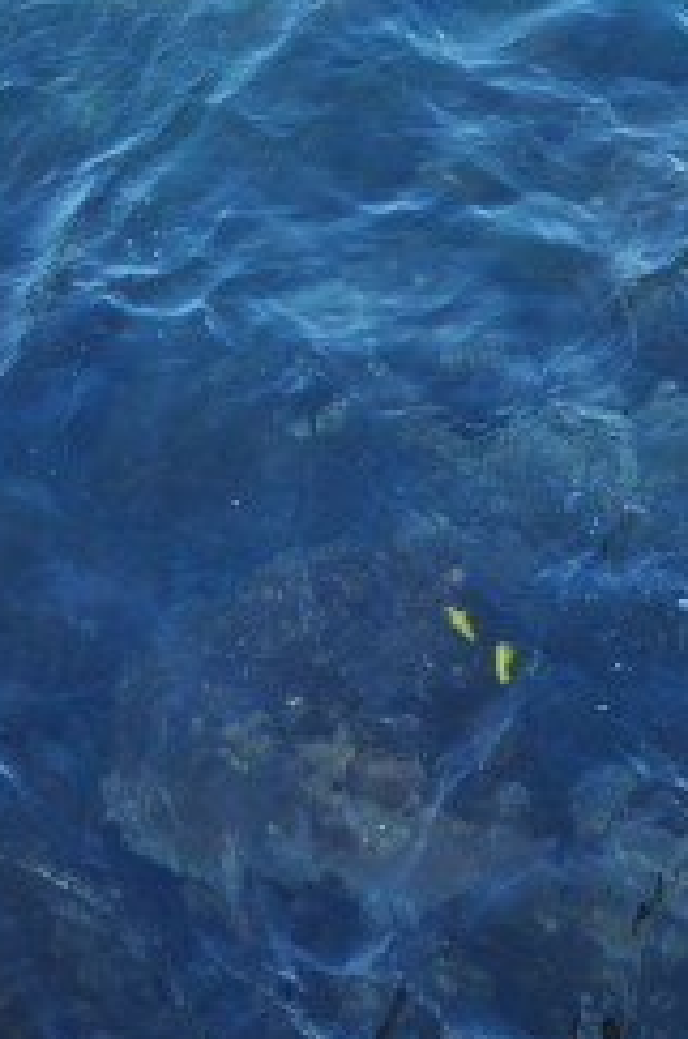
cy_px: -68
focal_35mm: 95
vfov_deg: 20.6
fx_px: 2735
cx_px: 382
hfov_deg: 14.3
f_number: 4.5
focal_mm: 24
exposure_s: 1/80
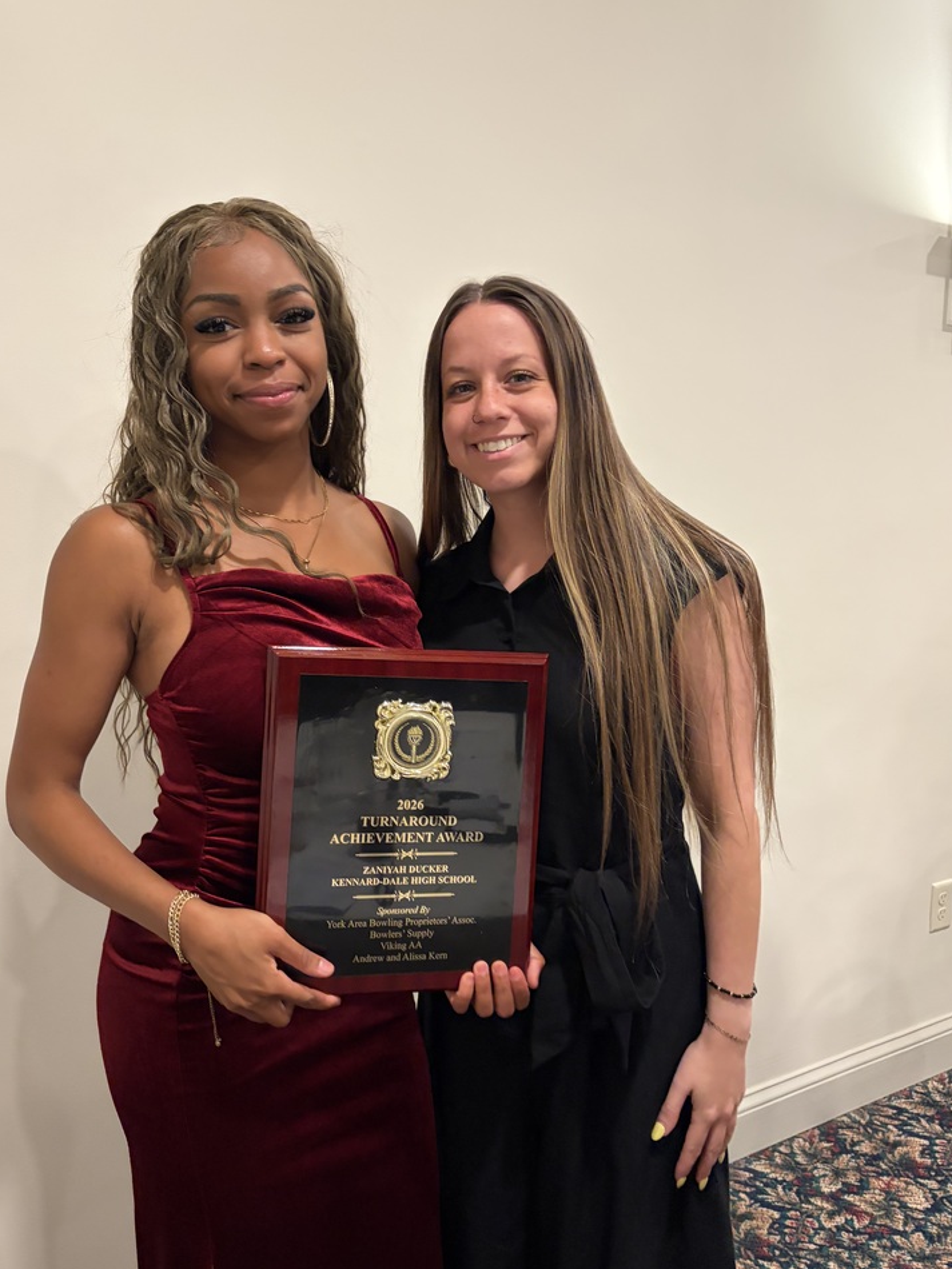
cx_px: 458
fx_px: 1027
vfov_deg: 63.5
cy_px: 637
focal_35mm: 28
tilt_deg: -5.8
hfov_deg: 49.7
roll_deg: +0.0
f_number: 1.6
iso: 500
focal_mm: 5.96
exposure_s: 1/60
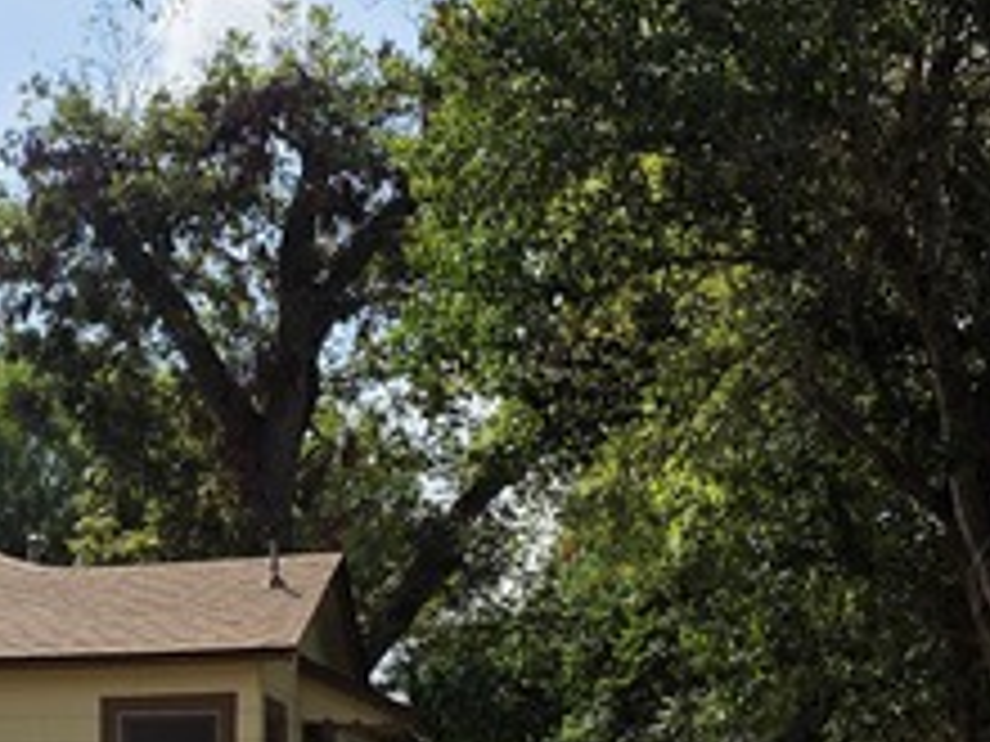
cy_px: 823
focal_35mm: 67
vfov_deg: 20.8
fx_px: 1916
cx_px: 202
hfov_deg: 28.4
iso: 50
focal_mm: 6.3
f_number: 1.7
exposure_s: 1/7944
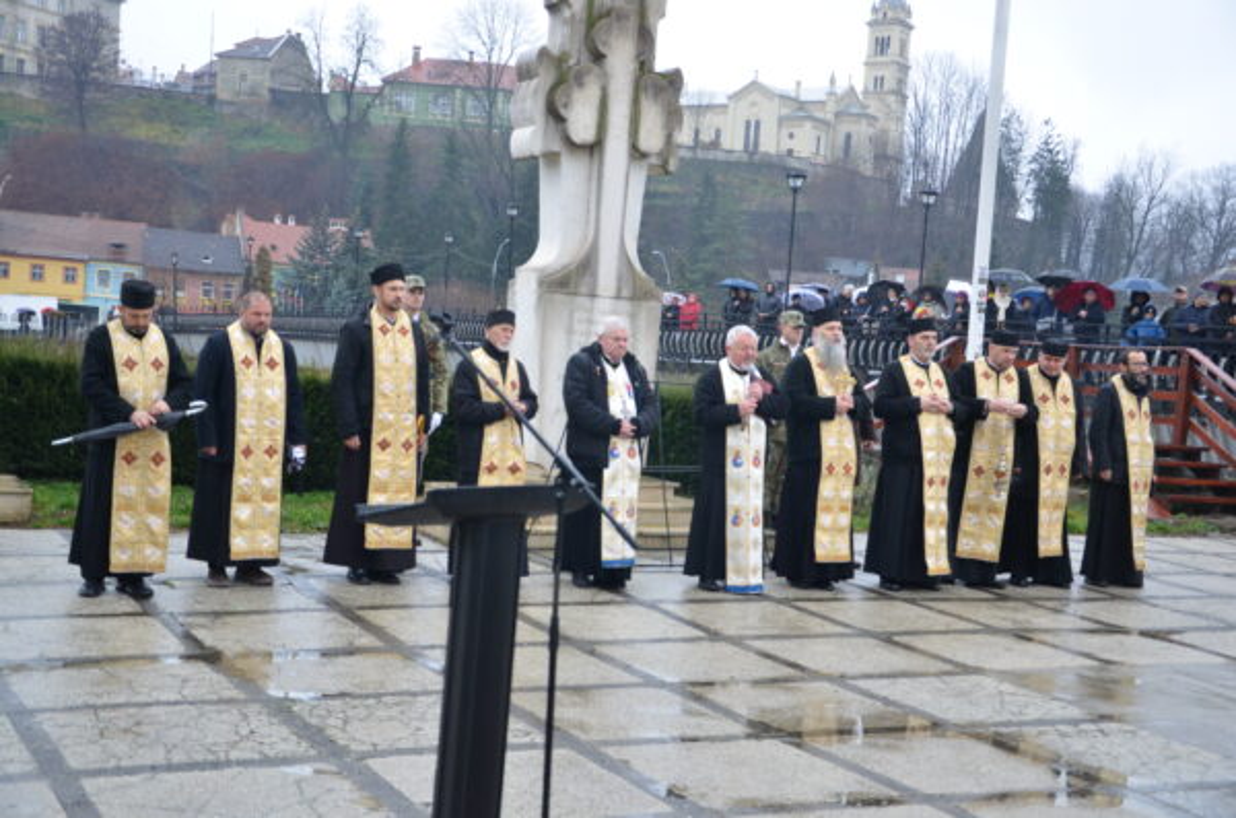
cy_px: 409
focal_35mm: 48
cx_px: 618
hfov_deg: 41.2
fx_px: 1644
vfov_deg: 27.9
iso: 400
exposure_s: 1/80
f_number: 4.5
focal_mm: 32
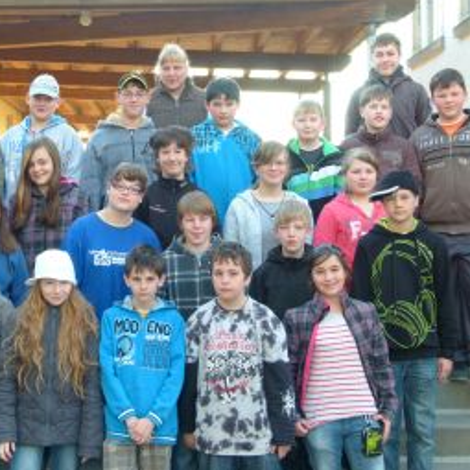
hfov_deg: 28.0
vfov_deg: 28.1
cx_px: 162
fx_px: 937
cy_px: 199
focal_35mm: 61
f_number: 3.2
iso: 125
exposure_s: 1/60
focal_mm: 7.9
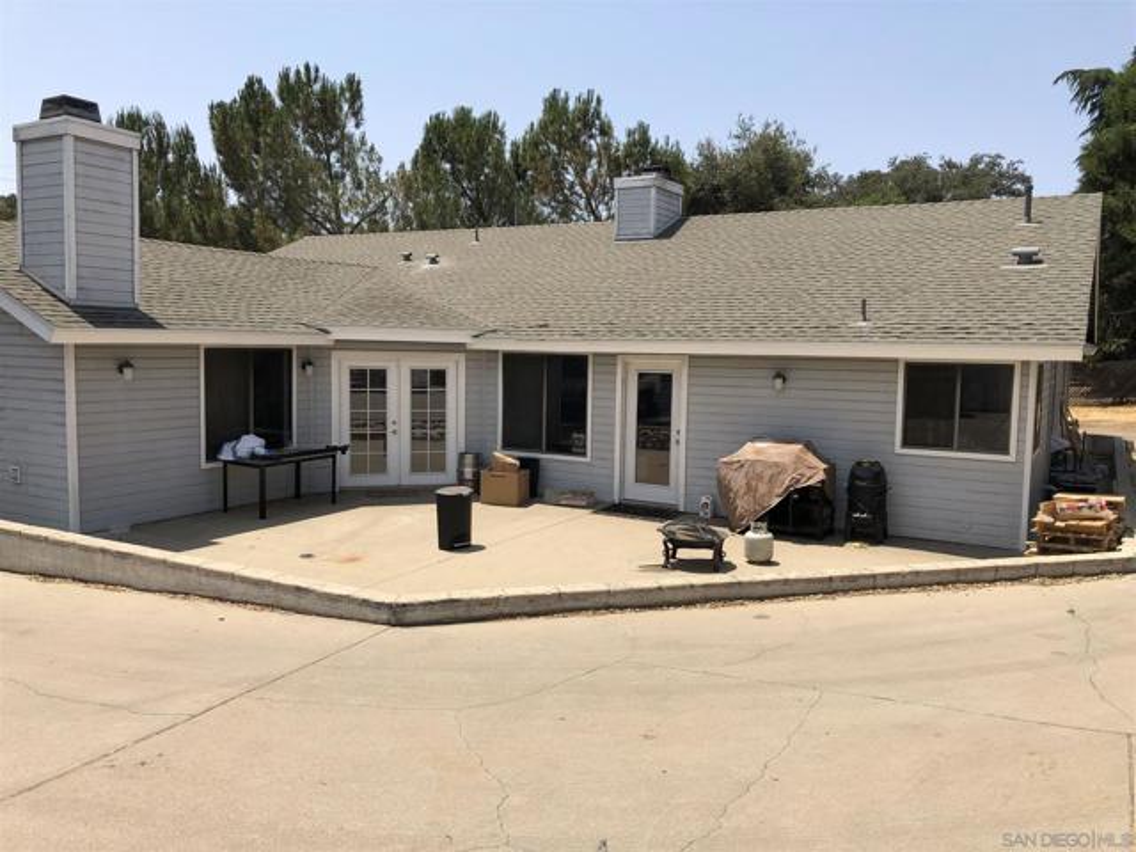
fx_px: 919
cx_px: 568
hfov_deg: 63.4
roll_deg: -0.9
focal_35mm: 28
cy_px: 426
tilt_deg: -6.2
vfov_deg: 49.7
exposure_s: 1/2183
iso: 20
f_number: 1.8
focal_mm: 4
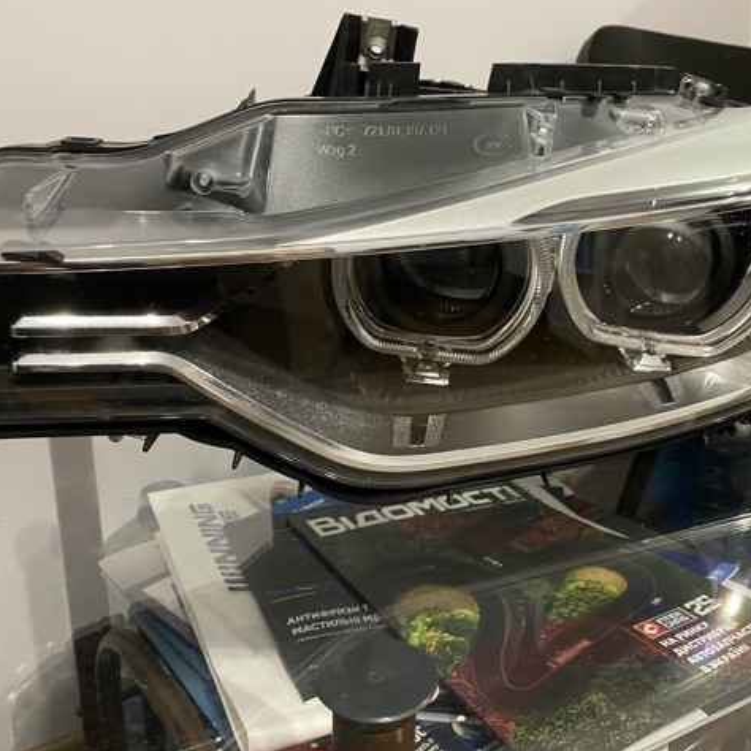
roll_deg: -2.7
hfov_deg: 52.2
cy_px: 375
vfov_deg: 52.5
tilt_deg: -18.5
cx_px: 452
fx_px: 761
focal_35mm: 31
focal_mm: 4.25
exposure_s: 1/25
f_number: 1.8
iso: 500
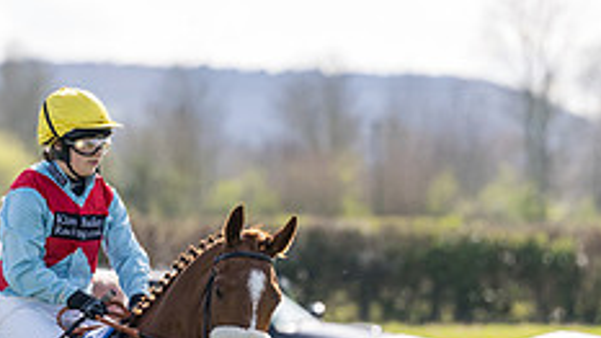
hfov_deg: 3.6
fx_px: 9688
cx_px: 202
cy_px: 348
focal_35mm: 608
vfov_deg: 2.0
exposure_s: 1/2000
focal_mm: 200
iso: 400
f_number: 4
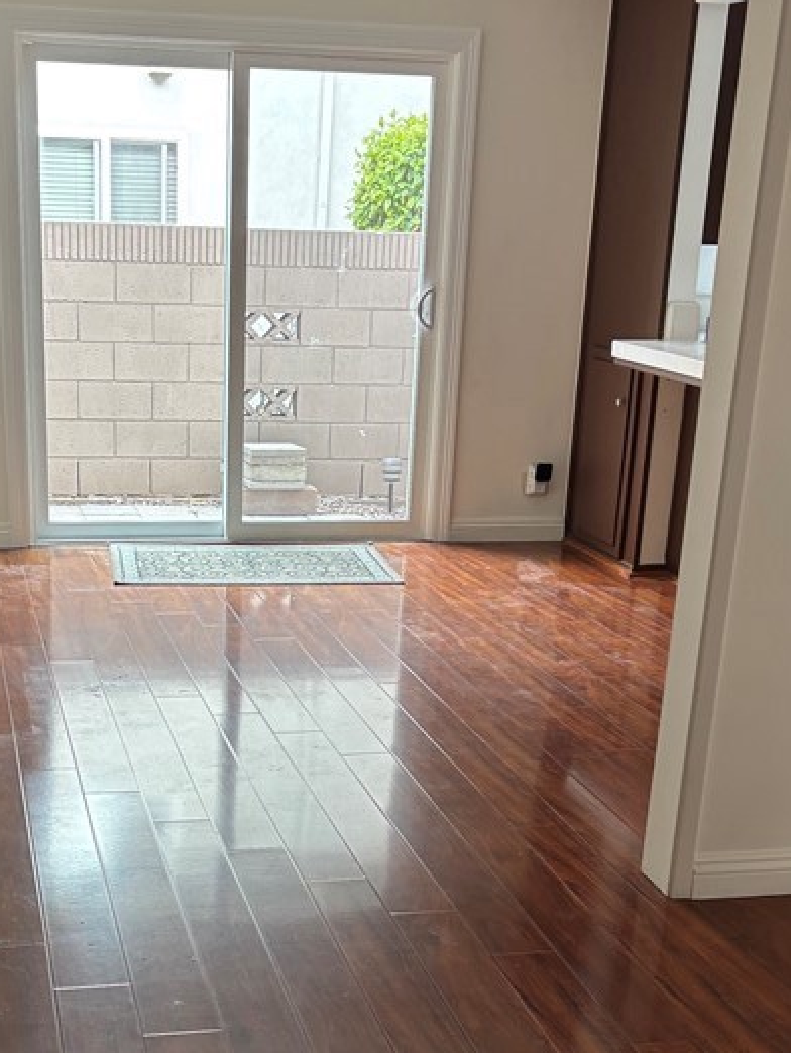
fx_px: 1553
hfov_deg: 28.5
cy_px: 763
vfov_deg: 36.8
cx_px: 299
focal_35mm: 51
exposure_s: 1/60
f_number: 1.6
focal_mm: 5.96
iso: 125
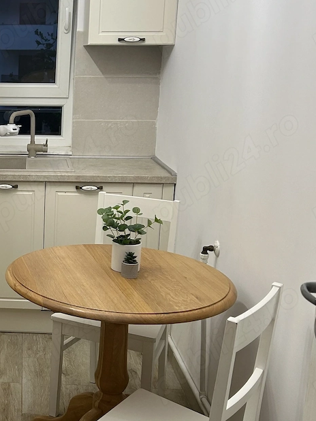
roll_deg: +0.5
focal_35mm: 56
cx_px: -14
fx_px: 682
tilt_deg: -12.1
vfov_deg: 34.4
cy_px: 206
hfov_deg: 24.6
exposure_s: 1/100
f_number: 1.5
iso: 64
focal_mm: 5.7
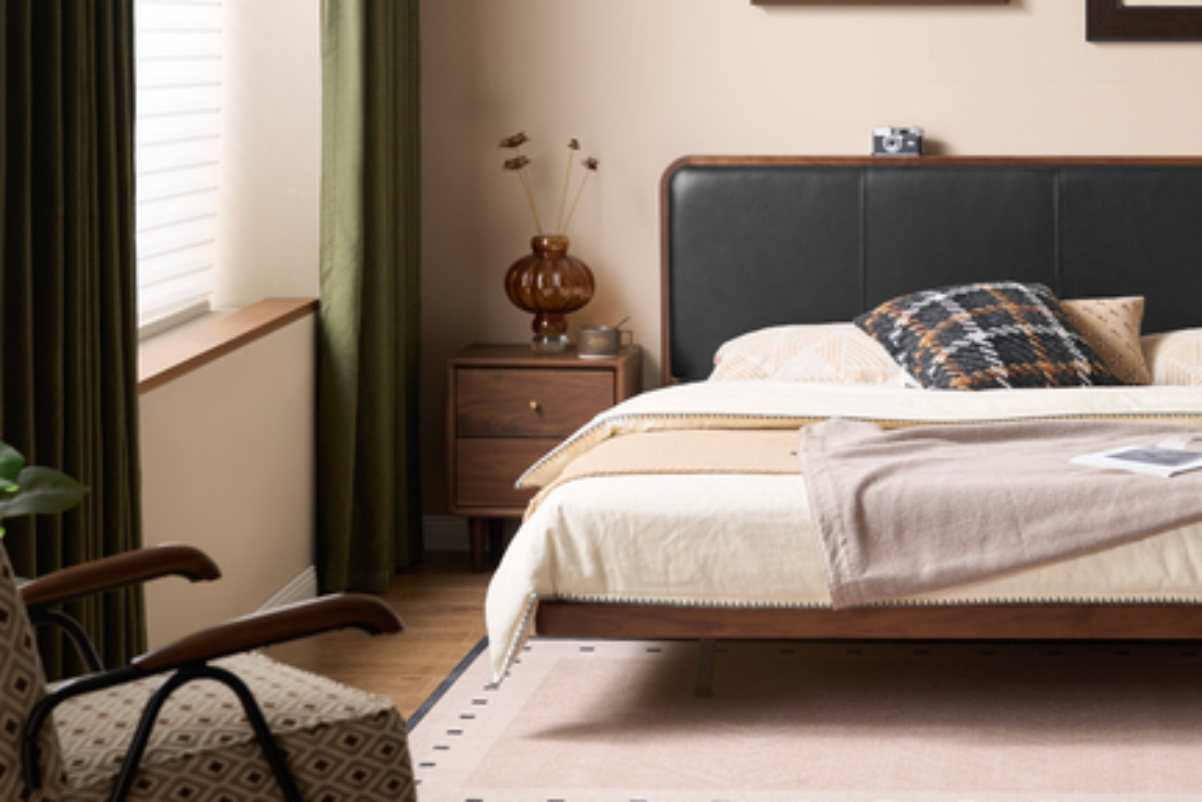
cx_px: 1072
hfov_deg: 18.5
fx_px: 3640
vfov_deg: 12.5
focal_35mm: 109
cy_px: 180
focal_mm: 59
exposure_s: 1/20
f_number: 4.5
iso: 160
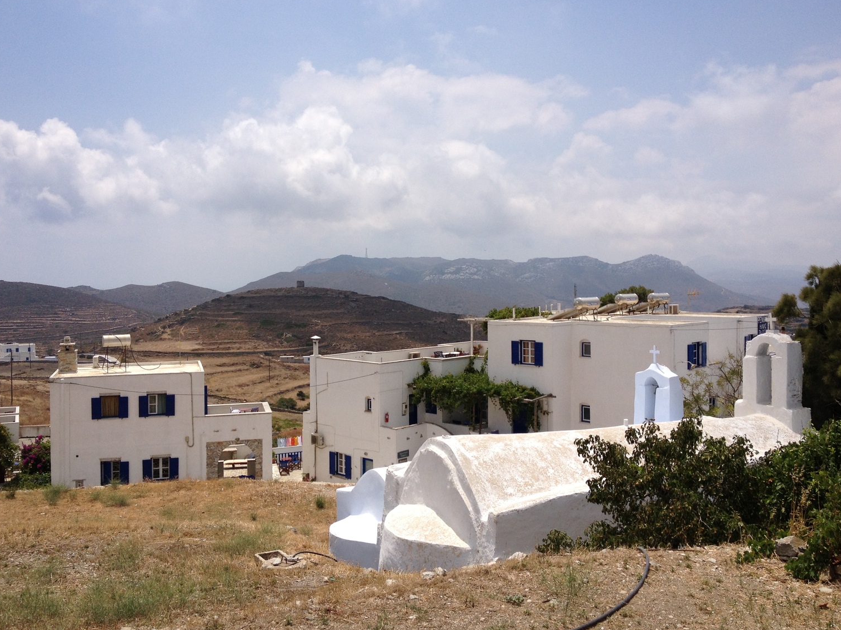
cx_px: 411
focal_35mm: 37
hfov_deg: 50.1
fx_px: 899
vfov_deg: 38.6
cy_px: 301
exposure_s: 1/3690
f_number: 2.4
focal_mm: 4.28
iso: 50
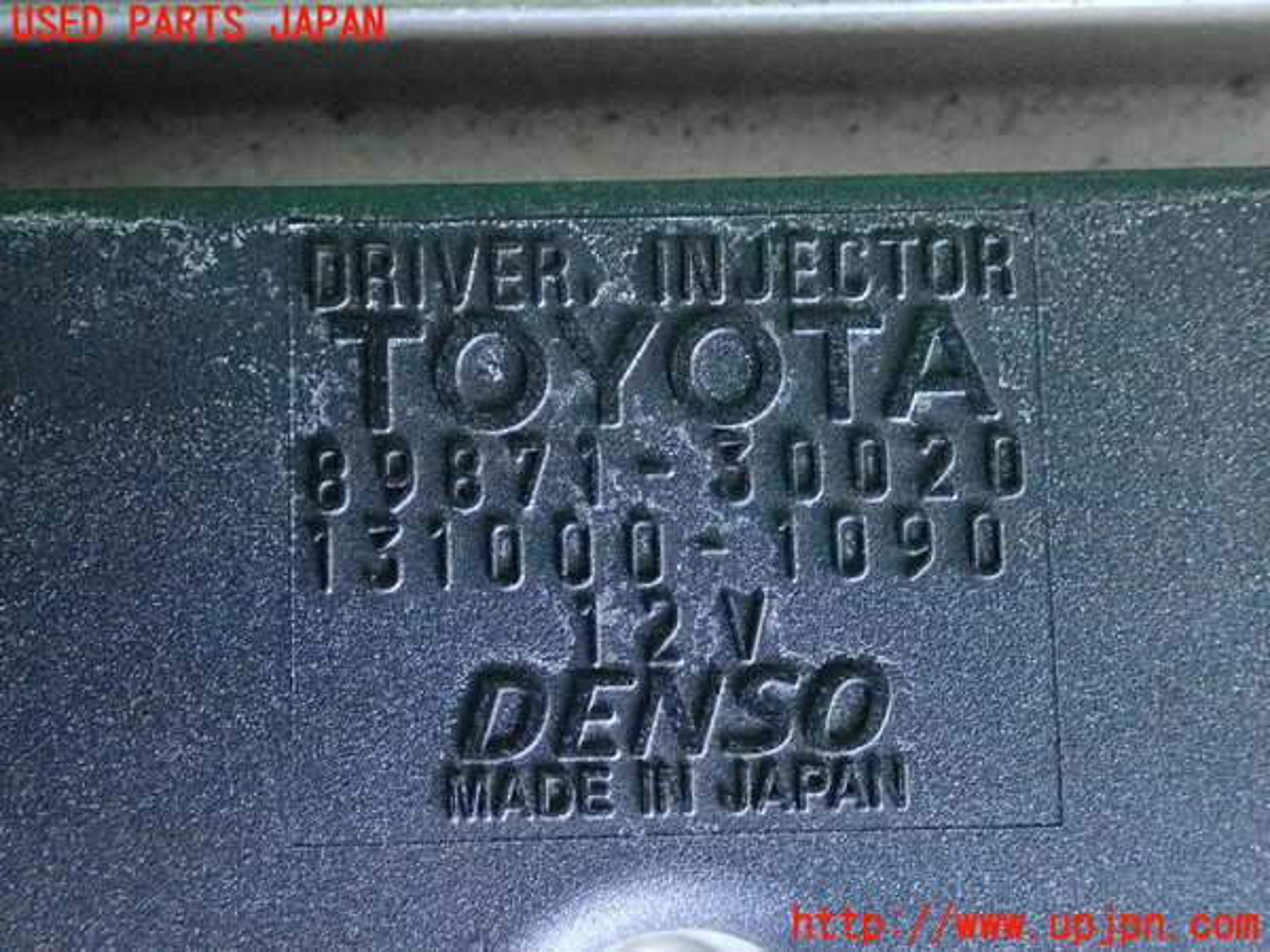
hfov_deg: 38.2
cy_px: 476
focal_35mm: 50
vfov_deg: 29.1
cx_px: 635
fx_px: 1834
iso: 6400
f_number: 3.2
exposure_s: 1/125
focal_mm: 9.01
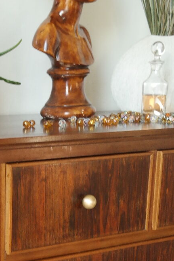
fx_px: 775
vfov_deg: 18.2
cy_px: 306
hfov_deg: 12.5
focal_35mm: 107
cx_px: -36
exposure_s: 1/25
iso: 800
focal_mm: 26
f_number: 5.6
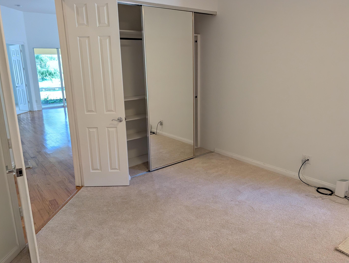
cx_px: 172
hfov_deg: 69.3
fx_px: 252
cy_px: 126
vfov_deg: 55.0
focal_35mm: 25
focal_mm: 6.9
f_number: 1.68
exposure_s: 1/876
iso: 741
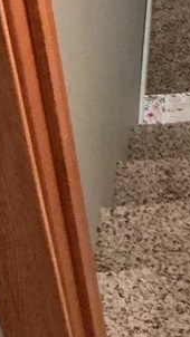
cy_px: -122
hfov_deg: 10.1
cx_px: 354
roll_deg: -4.0
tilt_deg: -38.2
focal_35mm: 113
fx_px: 1012
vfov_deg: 17.6
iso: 500
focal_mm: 3
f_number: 1.8
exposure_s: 1/30
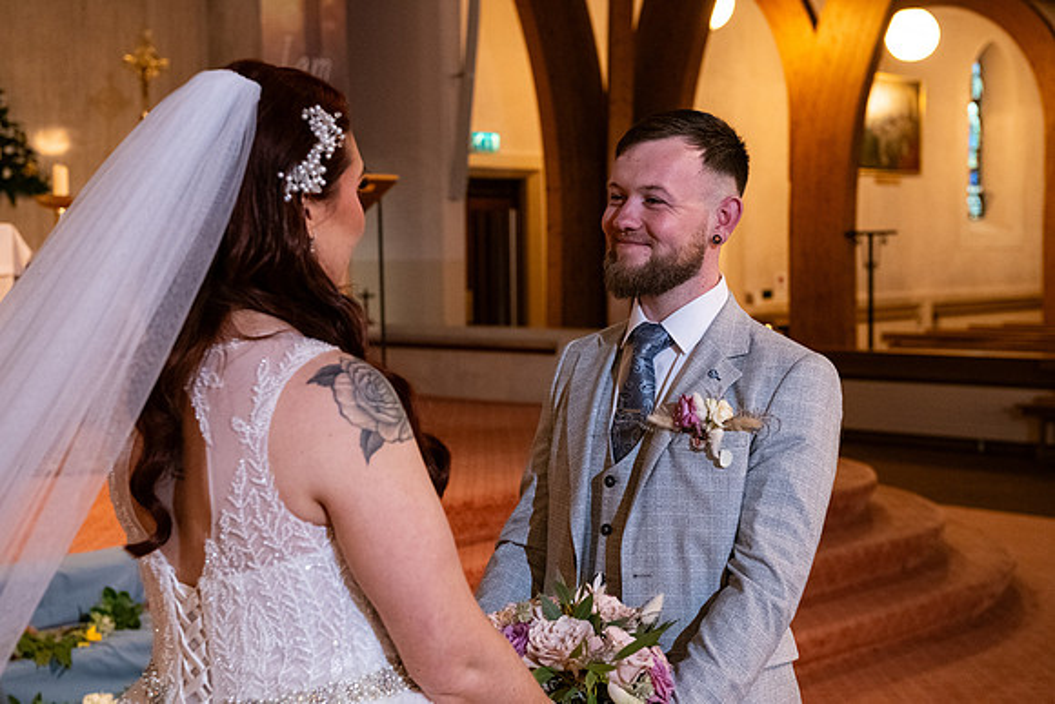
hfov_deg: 38.2
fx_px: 1524
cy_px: 352
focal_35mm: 52
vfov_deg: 26.0
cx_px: 528
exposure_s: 1/160
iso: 2000
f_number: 5
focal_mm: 52
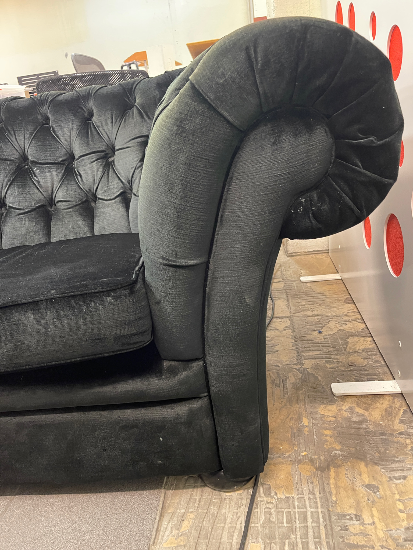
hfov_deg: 53.0
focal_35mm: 26
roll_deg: +8.3
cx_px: 206
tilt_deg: -20.1
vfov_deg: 67.3
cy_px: 275
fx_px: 414
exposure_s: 1/25
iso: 640
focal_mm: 5.1
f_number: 1.6
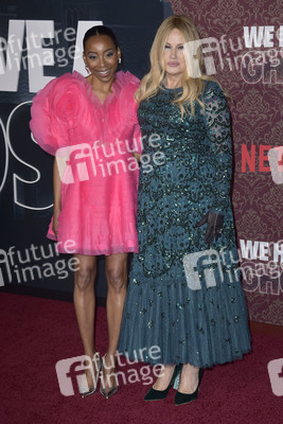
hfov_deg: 18.9
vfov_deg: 28.1
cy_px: 212
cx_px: 142
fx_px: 848
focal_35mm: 72
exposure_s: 1/250
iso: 400
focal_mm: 72
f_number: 6.3
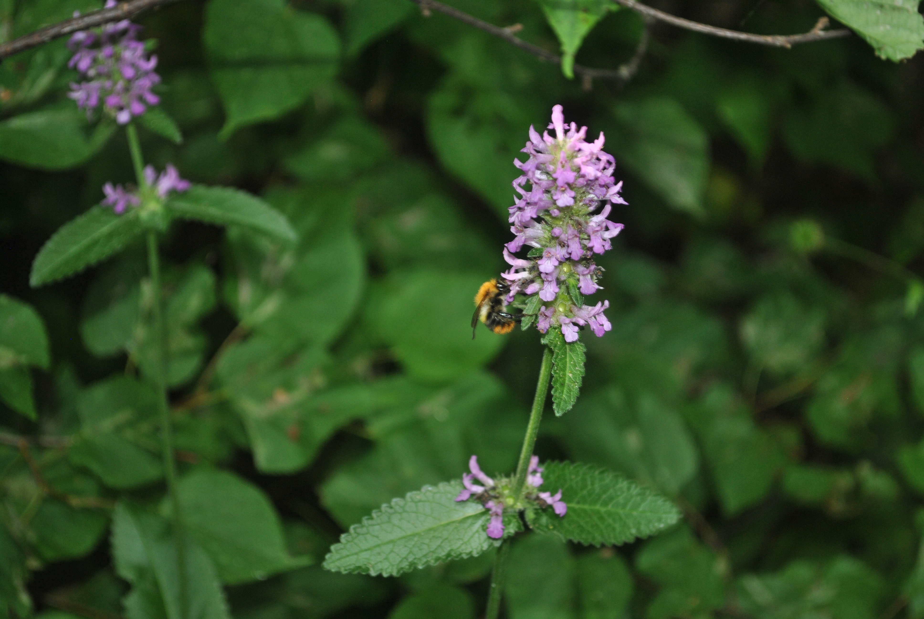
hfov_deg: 24.6
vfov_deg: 16.6
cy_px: 310
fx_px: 2120
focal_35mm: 82
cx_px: 462
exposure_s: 1/60
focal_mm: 55
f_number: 5.6
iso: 200
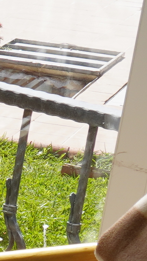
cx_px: -513
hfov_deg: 5.1
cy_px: 296
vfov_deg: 10.6
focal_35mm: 201
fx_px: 1393
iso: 100
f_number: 9
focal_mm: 16
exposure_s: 1/125
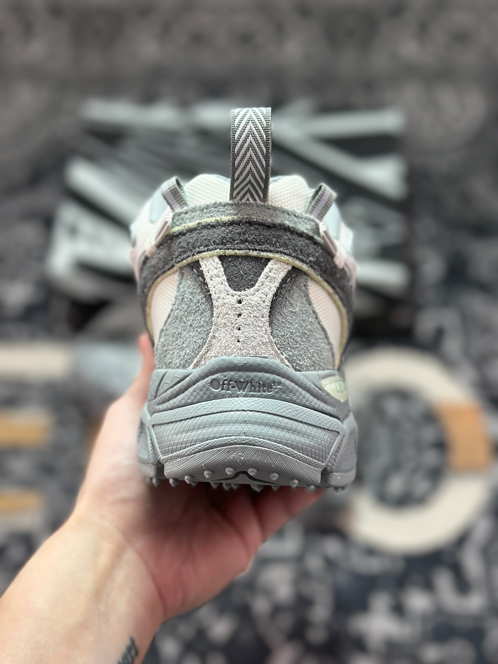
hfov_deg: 30.3
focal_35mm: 48
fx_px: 921
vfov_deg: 39.7
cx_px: 249
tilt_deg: -54.9
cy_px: 332
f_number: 1.78
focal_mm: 6.86
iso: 80
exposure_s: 1/546
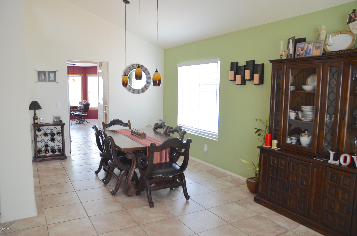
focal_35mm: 27
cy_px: 118
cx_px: 178
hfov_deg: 67.5
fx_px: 267
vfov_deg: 47.7
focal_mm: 18
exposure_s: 1/60
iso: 400
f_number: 4
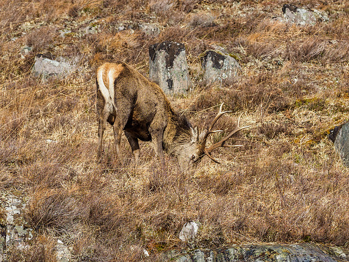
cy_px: 165
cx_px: 191
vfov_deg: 1.8
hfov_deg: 2.4
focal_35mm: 842
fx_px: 8494
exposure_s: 1/1000
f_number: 5
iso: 200
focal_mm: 300
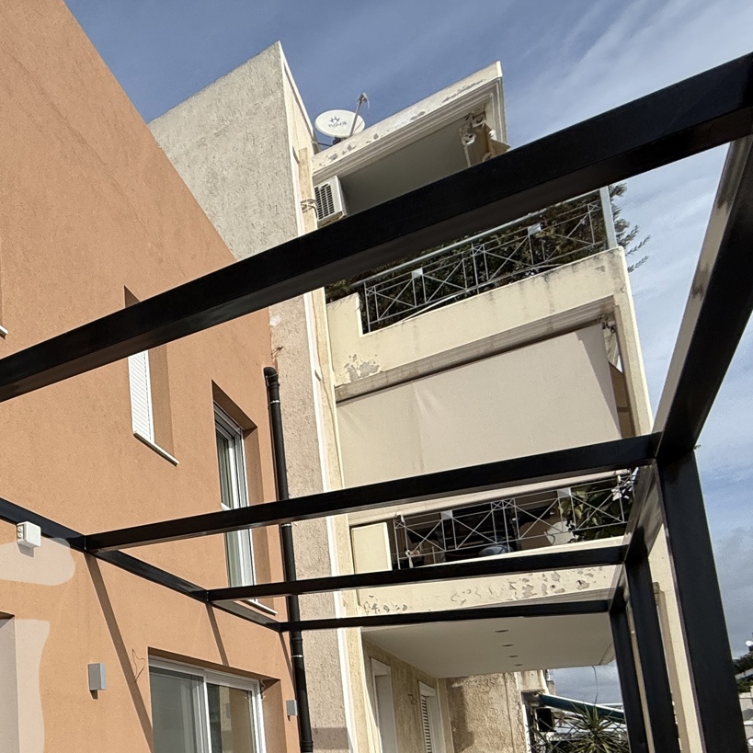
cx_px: -124
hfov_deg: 41.0
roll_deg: +0.0
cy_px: 659
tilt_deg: +8.8
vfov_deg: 50.2
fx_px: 714
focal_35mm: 29
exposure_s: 1/2976
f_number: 2.2
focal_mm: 2.22
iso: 50
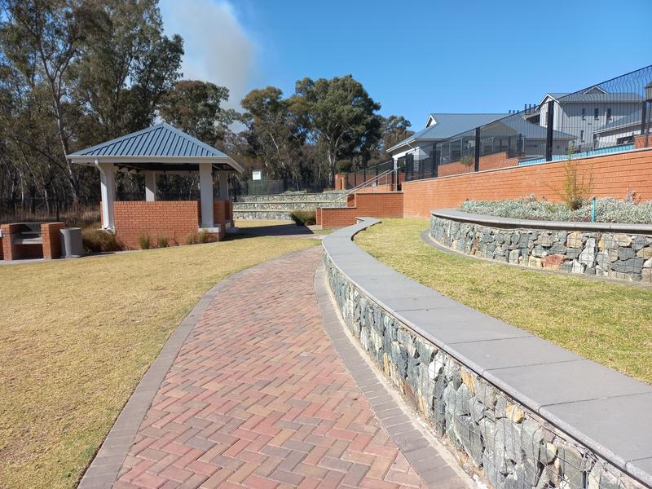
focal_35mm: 25
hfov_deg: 69.4
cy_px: 244
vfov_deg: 54.9
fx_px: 471
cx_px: 326
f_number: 1.8
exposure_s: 1/537
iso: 25
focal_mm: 4.6
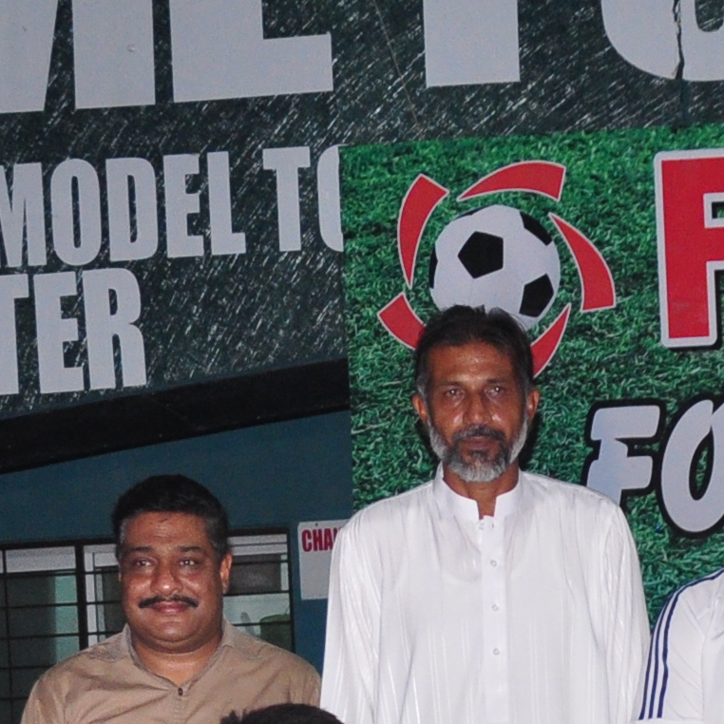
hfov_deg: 11.4
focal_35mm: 150
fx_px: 3559
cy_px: 1141
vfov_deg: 11.1
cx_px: 872
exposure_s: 1/125
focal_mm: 21
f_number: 4.5
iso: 640
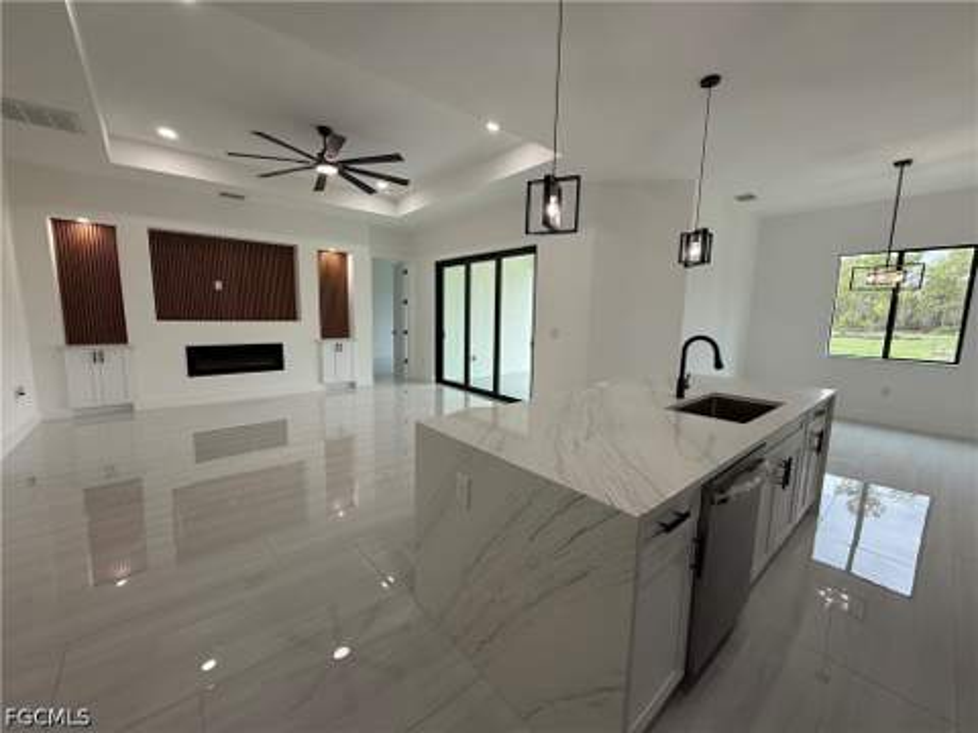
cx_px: 489
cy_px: 366
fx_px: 396
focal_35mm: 14
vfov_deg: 85.7
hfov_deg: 102.1
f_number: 2.2
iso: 64
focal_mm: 2.22
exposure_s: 1/120
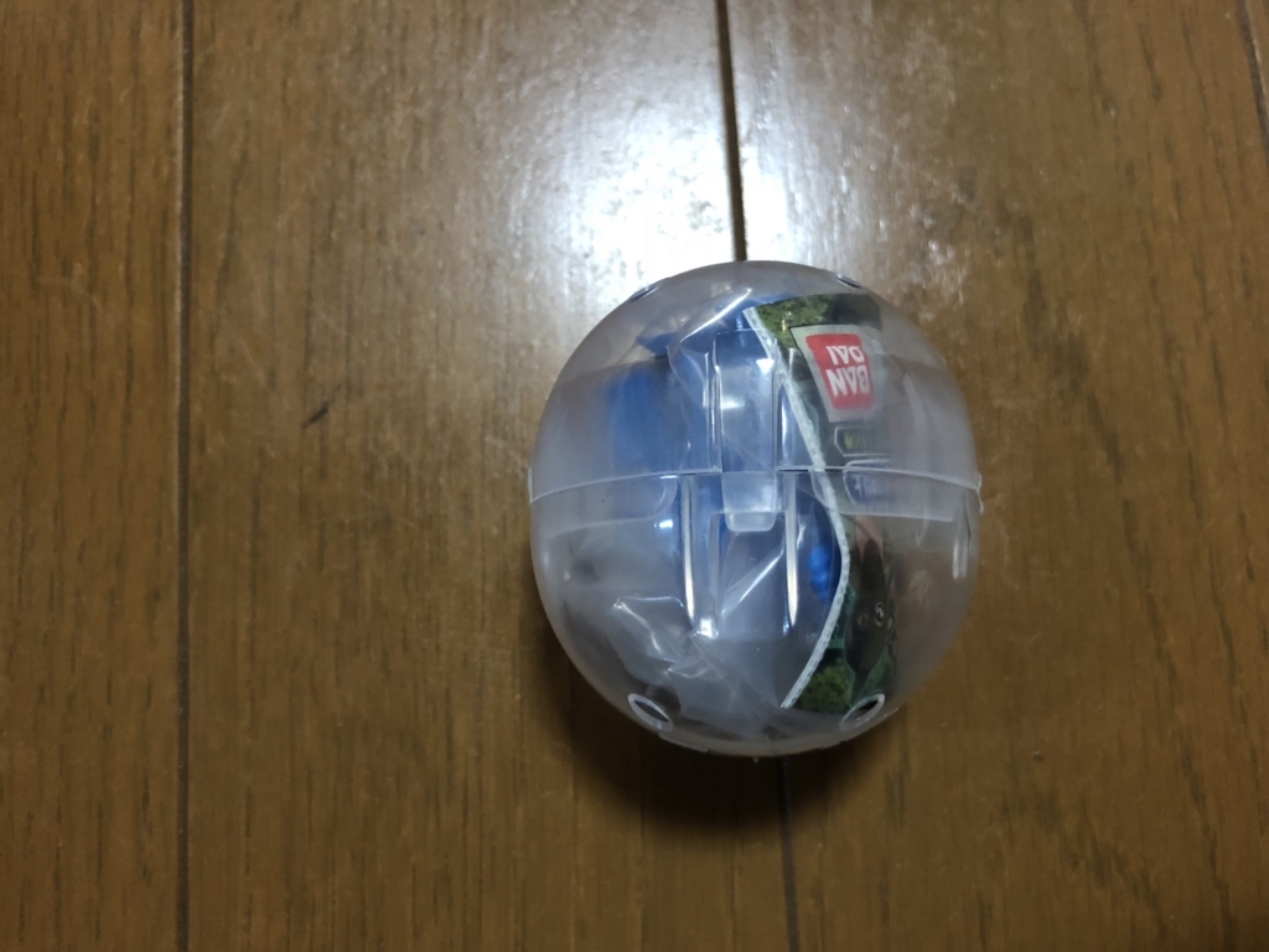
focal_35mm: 29
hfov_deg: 61.7
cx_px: 634
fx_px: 1063
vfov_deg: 48.2
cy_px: 476
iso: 100
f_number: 1.8
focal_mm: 3.99
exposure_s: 1/9
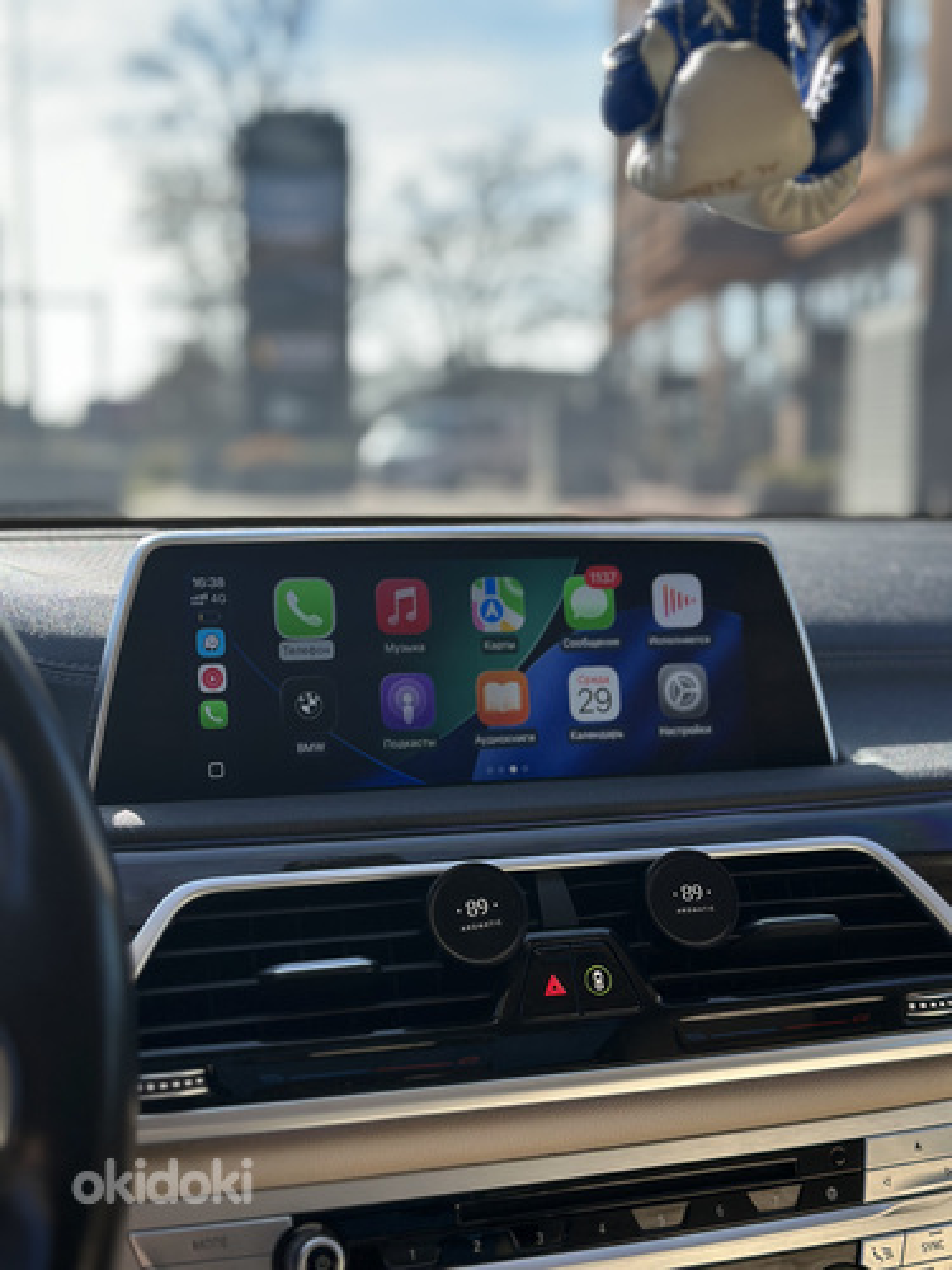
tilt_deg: -5.8
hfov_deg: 30.3
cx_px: 476
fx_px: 1760
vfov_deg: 39.7
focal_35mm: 48
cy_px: 635
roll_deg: -0.8
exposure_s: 1/797
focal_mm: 6.86
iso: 80
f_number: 1.78
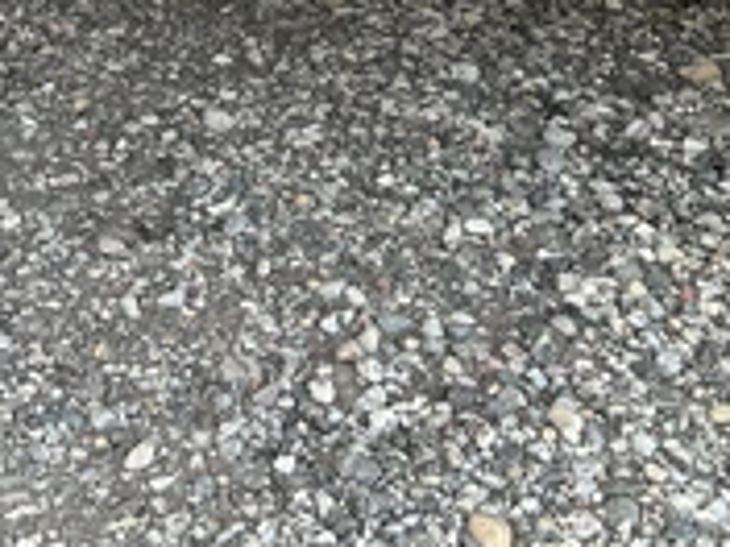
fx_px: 1392
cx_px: 75
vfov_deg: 21.3
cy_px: -29
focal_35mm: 66
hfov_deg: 28.3
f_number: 1.8
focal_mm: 3
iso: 50
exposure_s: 1/122
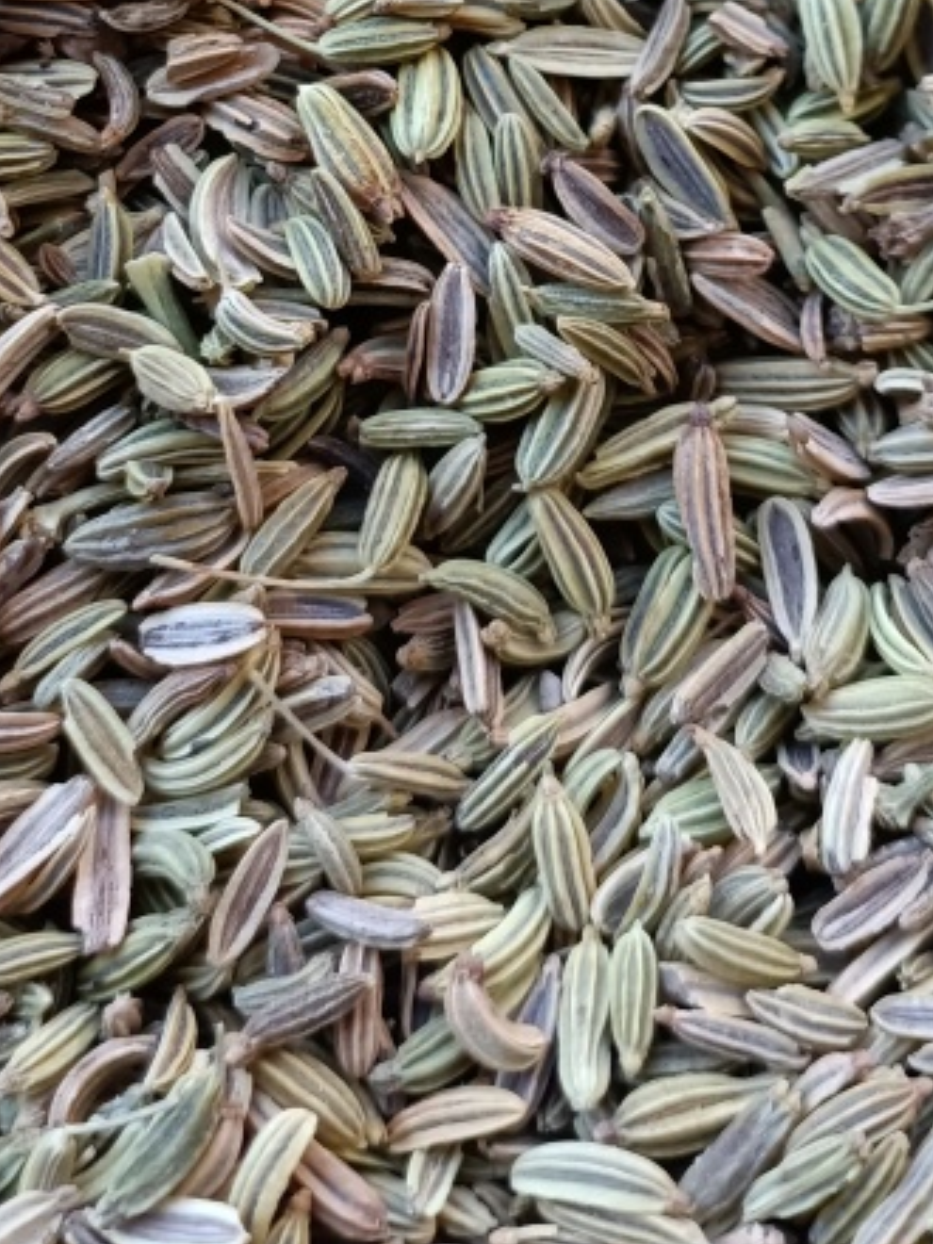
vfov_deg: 28.6
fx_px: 2264
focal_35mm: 63
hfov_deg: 23.3
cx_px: 483
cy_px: -27
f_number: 1.8
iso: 213
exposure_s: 1/120
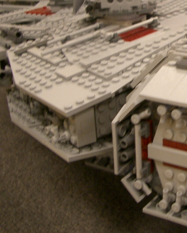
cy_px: 84
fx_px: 449
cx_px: 176
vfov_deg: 29.0
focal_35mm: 65
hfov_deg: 22.8
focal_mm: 5.8
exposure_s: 1/20
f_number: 2.6
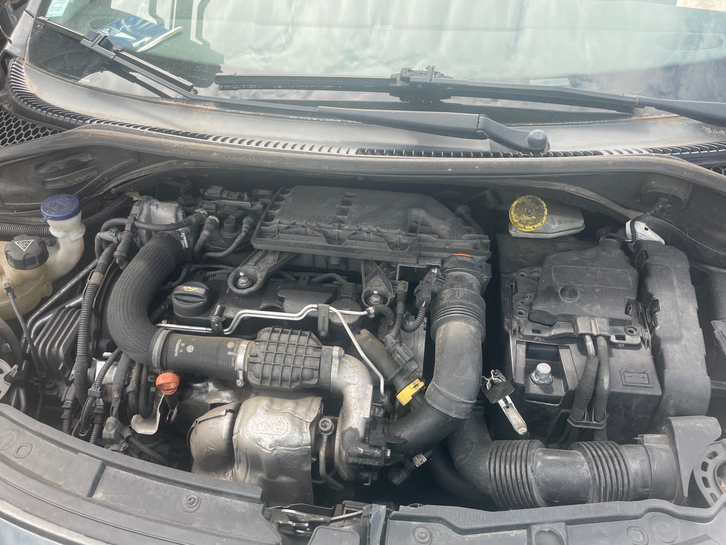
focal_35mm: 29
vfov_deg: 48.2
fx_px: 608
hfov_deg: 61.6
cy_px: 287
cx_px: 335
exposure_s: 1/267
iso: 32
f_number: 1.6
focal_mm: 4.2
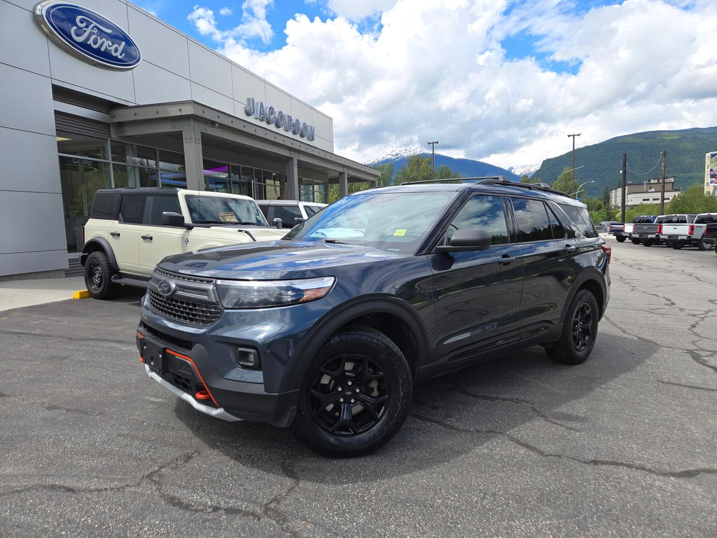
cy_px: 269
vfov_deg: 58.9
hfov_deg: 73.9
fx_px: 476
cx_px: 358
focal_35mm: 23
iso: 25
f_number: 1.8
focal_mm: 5.4
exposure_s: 1/1105
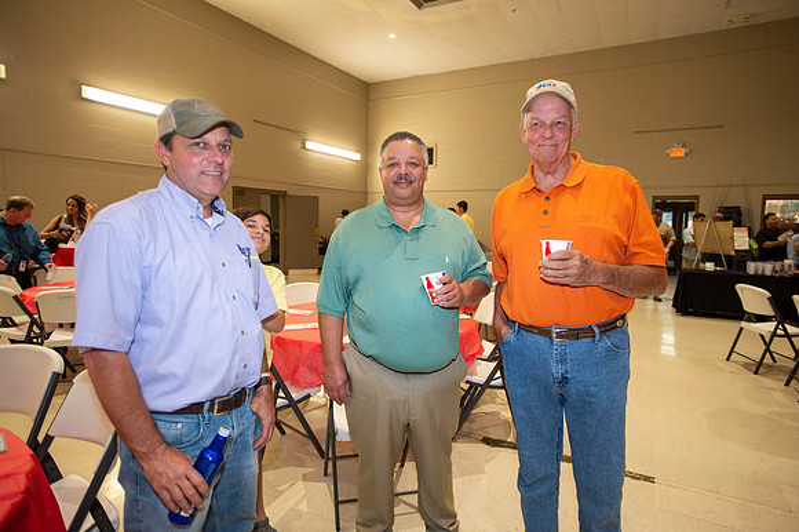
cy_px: 266
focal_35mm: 20
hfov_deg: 84.0
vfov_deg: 61.9
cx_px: 400
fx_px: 444
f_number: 2.8
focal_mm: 20
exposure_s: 1/100
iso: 1250
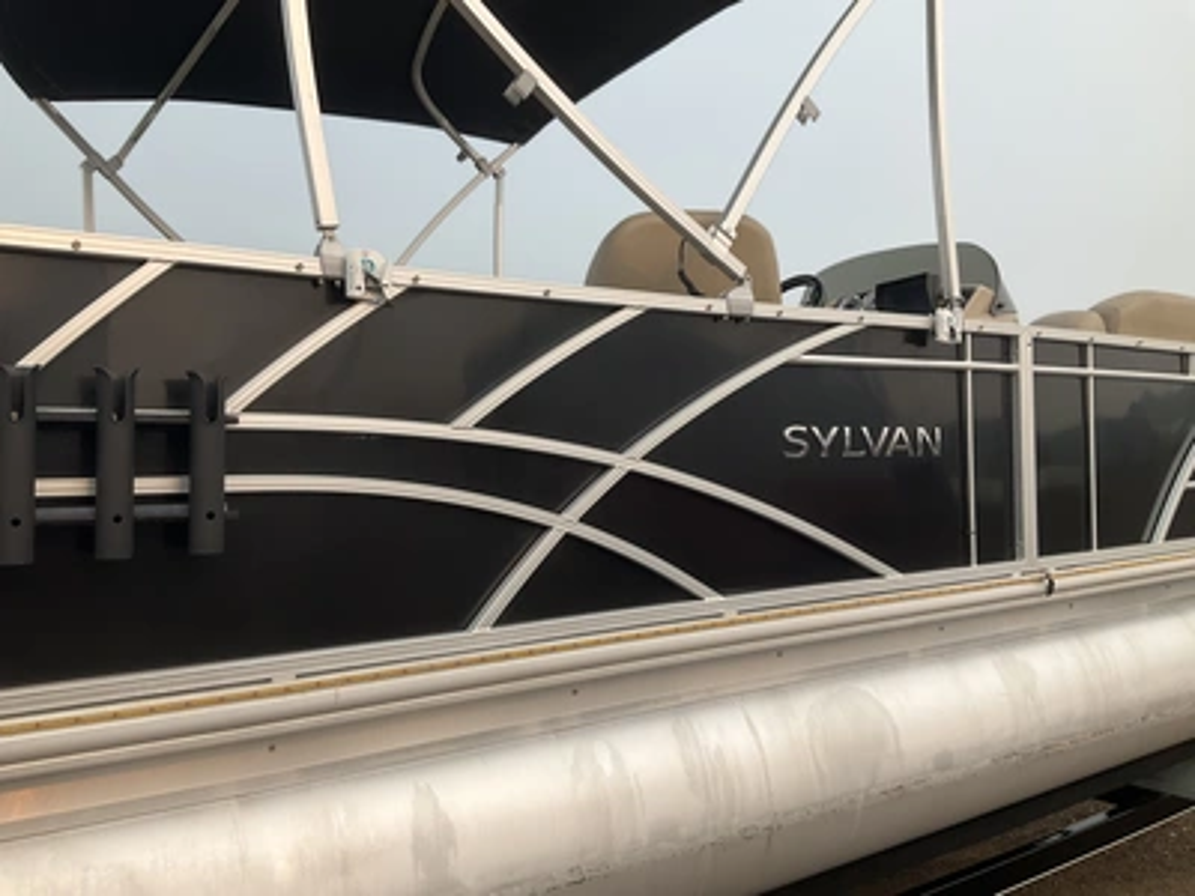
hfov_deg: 61.7
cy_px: 448
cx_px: 598
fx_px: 1001
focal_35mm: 29
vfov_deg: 48.2
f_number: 1.8
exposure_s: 1/962
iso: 25
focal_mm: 3
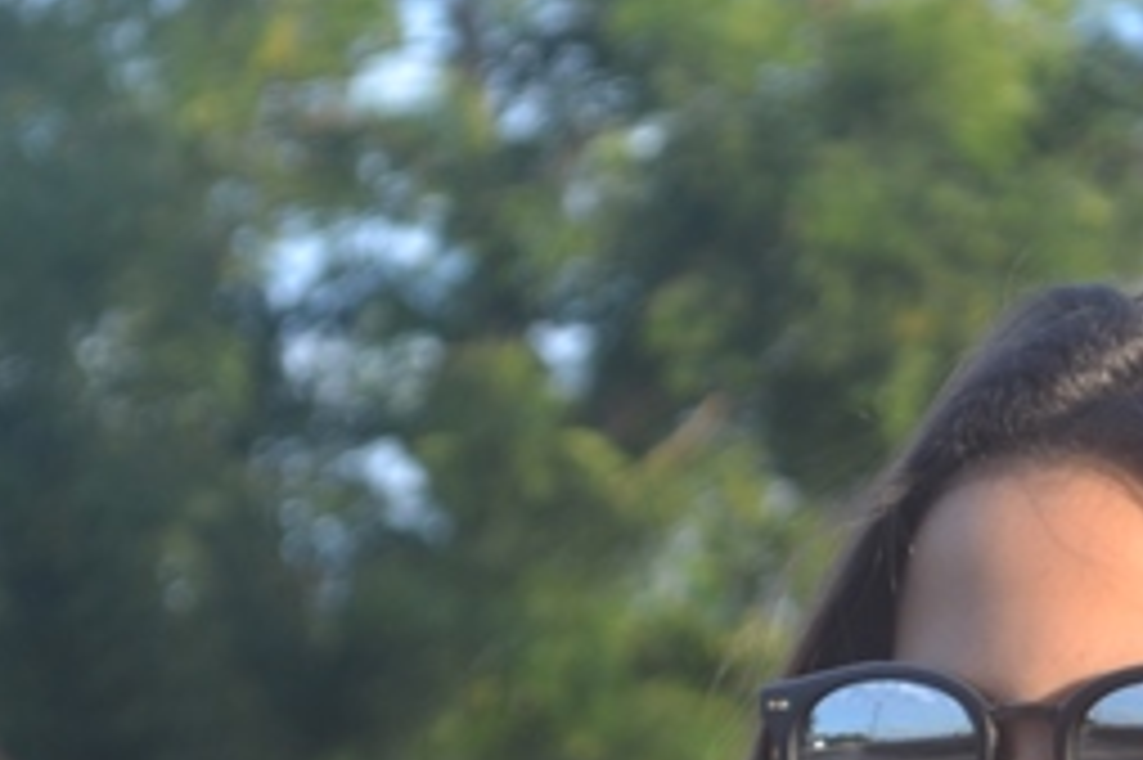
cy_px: 839
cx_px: 1292
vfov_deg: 6.6
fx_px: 6608
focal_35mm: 208
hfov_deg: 9.8
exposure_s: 1/125
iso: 180
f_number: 5.6
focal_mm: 55
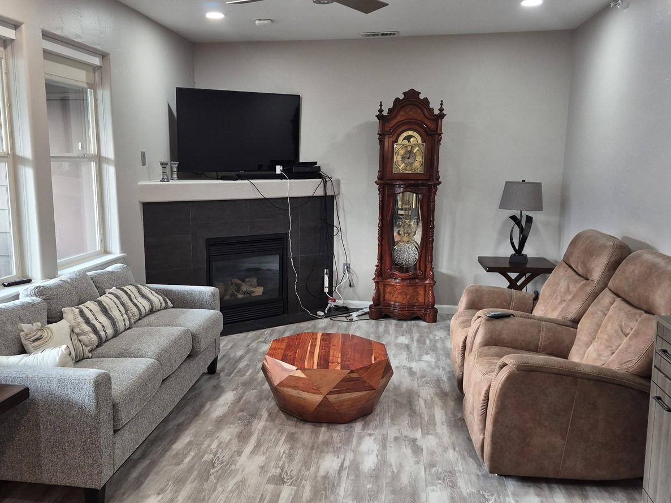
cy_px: 267
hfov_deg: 58.2
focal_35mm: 31
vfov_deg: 45.4
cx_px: 295
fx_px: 601
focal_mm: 5.4
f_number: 1.8
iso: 400
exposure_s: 1/120
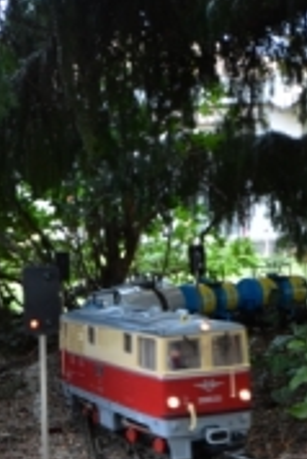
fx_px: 1034
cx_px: 112
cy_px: 366
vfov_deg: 24.6
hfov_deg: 16.9
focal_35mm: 81
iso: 1600
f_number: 5
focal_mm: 24
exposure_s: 1/60
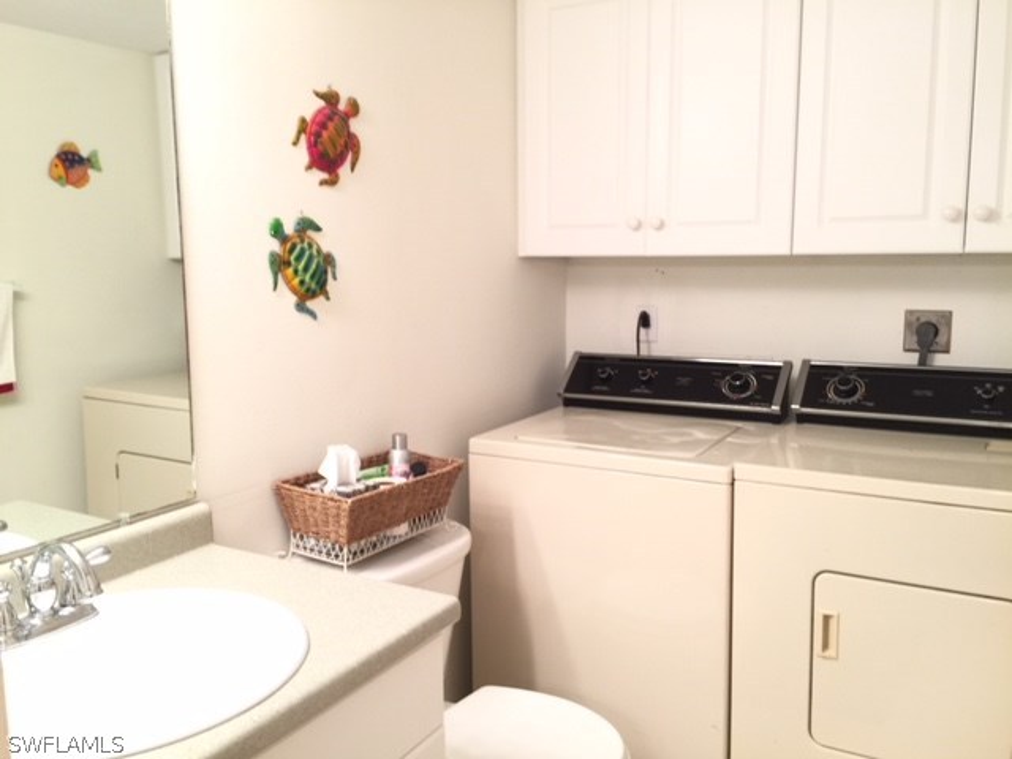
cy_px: 380
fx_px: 848
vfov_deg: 48.2
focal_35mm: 29
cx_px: 506
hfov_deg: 61.7
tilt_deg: -6.2
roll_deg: -0.5
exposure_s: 1/15
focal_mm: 4.15
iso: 32
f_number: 2.2
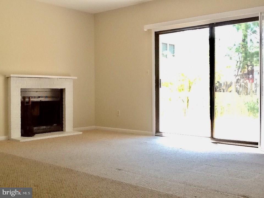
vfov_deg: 32.9
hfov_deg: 42.9
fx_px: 336
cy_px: 99
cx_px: 132
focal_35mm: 44
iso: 80
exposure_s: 1/120
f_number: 2.4
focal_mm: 2.03
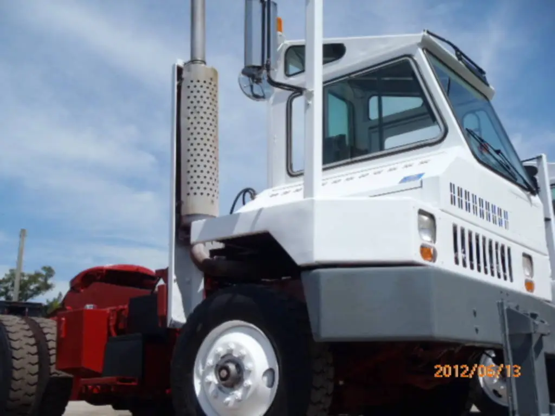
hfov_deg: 46.8
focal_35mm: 40
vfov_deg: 36.0
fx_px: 641
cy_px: 208
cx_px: 278
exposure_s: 1/100
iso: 80
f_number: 13
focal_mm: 7.28
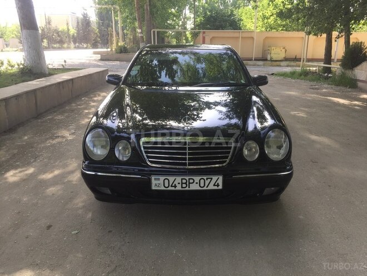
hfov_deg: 61.7
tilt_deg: -13.2
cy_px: 138
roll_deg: -0.9
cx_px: 184
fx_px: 307
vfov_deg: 48.2
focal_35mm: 29
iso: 32
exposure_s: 1/176
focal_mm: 4.15
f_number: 2.2
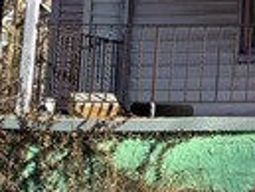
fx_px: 1519
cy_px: -214
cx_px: 569
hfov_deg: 8.9
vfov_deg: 6.9
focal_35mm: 206
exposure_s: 1/1695
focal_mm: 5.96
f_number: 1.6
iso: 50
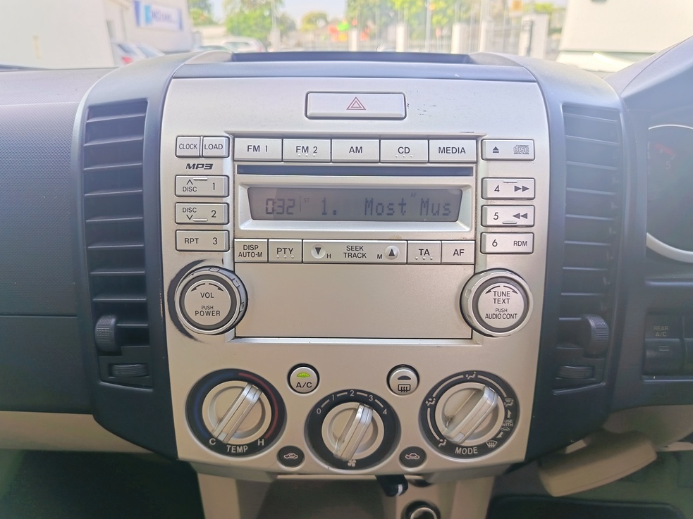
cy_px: 256
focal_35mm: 25
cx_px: 342
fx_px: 500
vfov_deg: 54.9
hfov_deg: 69.4
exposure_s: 1/100
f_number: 1.75
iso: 216
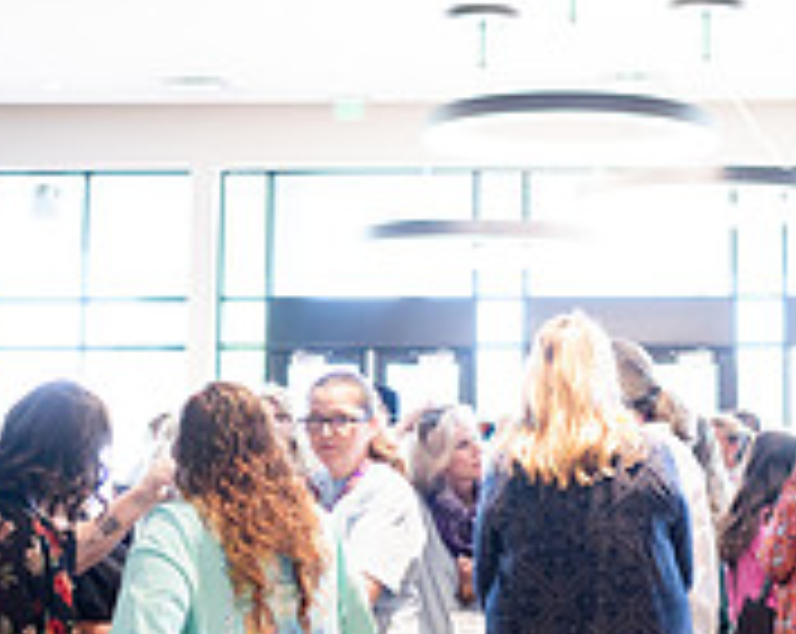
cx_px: 589
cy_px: 277
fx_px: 1740
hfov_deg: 25.5
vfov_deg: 20.6
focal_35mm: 74
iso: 1000
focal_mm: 24
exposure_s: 1/200
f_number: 1.8
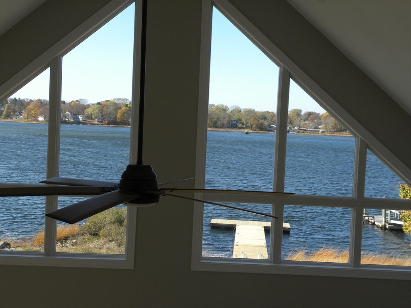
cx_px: 206
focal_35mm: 52
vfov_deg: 28.0
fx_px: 617
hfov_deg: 36.8
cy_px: 154
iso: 64
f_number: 4.5
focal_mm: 9.2
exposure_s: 1/180
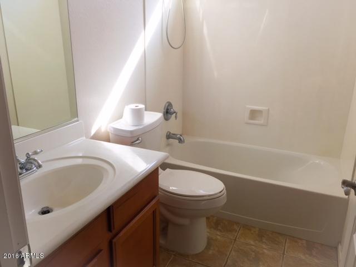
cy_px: 134
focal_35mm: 29
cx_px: 178
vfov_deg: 48.2
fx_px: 298
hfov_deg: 61.7
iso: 32
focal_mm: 4.15
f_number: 2.2
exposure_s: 1/60
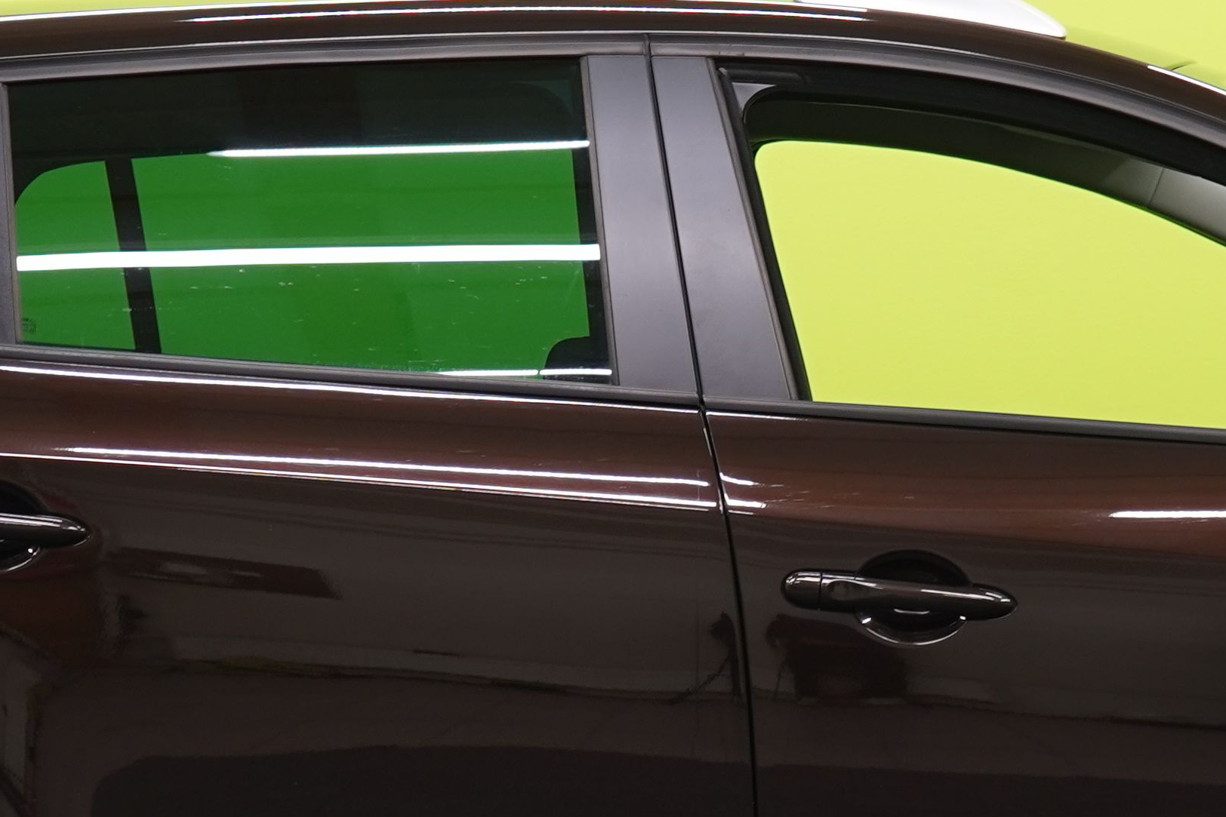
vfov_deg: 7.6
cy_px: 591
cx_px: 853
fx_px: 6164
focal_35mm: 181
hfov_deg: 11.3
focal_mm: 49
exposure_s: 1/25
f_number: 5
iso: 400
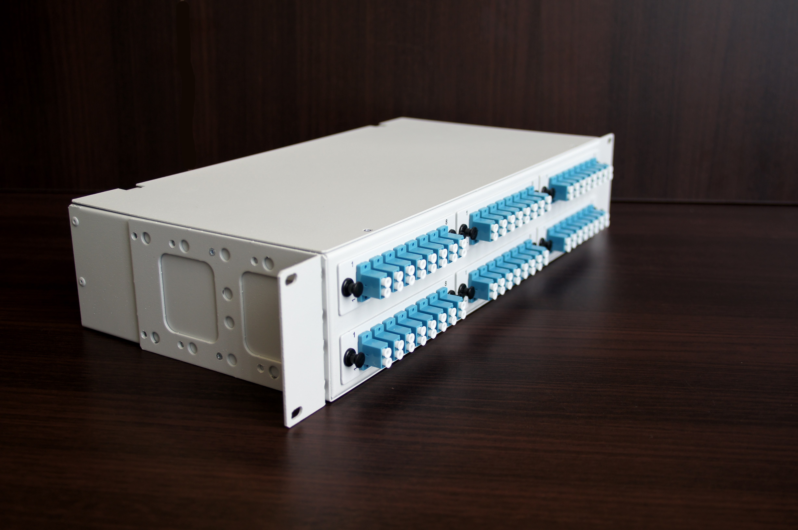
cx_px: 399
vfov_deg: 34.1
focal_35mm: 39
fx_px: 864
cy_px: 265
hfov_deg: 49.6
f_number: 4
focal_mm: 26
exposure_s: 1/50
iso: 125
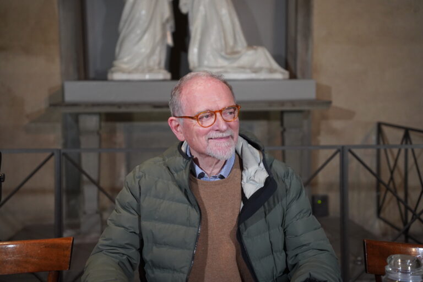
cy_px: 141
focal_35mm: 66
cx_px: 212
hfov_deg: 30.5
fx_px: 775
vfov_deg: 20.6
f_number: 4
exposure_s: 1/160
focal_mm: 66
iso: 3200
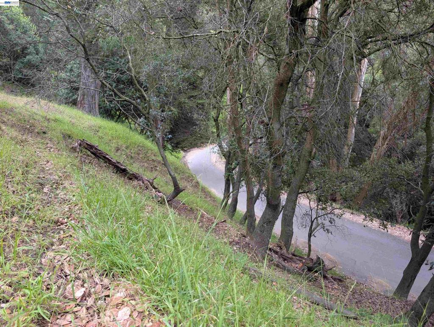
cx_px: 217
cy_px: 164
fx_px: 301
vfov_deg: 56.9
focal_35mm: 24
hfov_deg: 71.5
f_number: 1.68
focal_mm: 6.9
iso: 97
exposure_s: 1/113
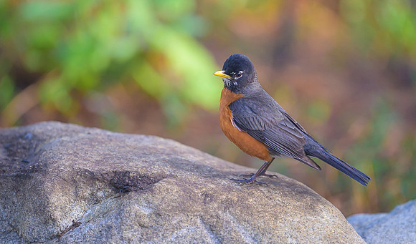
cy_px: 90
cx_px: 233
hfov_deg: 4.6
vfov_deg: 2.7
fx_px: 5223
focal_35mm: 468
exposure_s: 1/800
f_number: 2.8
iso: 800
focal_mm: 400
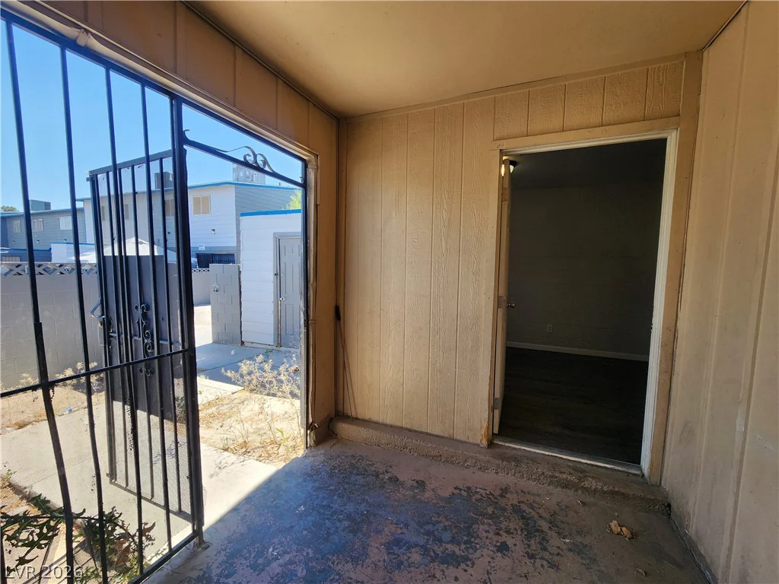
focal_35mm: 13
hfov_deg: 106.2
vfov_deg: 89.9
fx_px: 293
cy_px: 292
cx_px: 390
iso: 50
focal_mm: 2.2
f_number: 2.2
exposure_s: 1/367
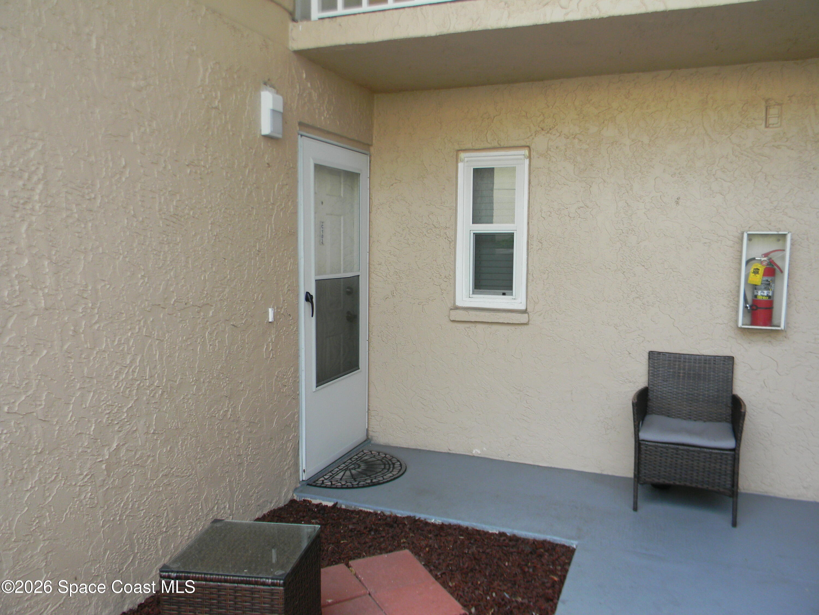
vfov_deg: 49.7
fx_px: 662
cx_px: 410
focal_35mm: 28
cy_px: 308
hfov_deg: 63.4
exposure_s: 1/41.7
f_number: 3.5
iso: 80
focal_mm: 5
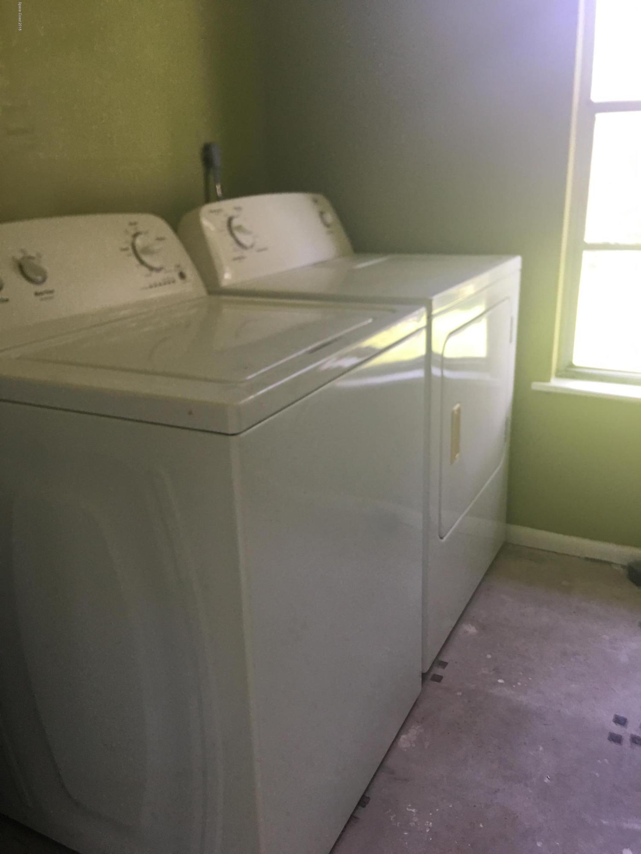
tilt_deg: -17.9
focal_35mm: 29
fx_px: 716
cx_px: 320
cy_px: 427
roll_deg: +1.2
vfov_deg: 61.7
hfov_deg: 48.2
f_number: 2.2
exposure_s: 1/30
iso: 40
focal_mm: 4.15
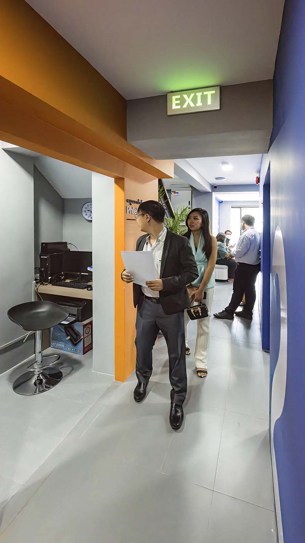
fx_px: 216
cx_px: 164
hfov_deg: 70.4
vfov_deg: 103.0
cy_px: 268
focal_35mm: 15
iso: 25600
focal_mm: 14
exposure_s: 1/200
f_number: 8
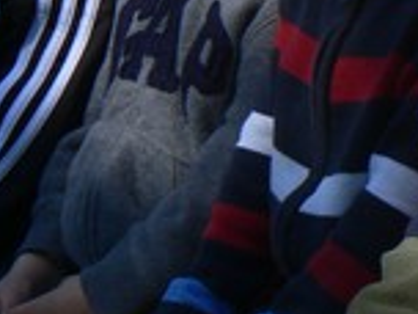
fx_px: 10445
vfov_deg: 1.7
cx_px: 421
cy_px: -286
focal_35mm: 865
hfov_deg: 2.3
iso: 80
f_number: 4.5
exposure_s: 1/400
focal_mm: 36.5
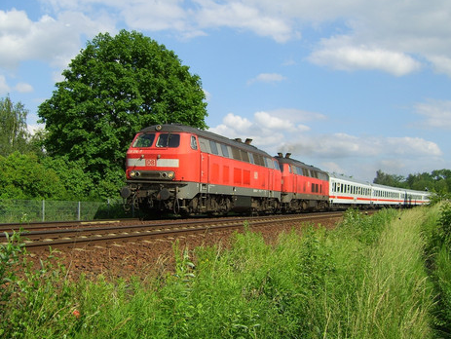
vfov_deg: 35.2
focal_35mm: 41
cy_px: 164
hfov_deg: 45.7
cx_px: 236
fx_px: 535
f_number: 2.8
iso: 50
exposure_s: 1/2000
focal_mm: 7.8
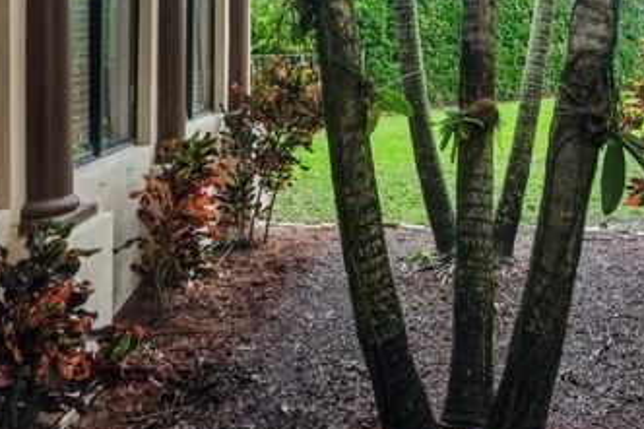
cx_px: 405
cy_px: 13
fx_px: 733
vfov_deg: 30.6
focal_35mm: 41
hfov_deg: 47.0
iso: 200
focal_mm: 17
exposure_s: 1/50
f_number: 8
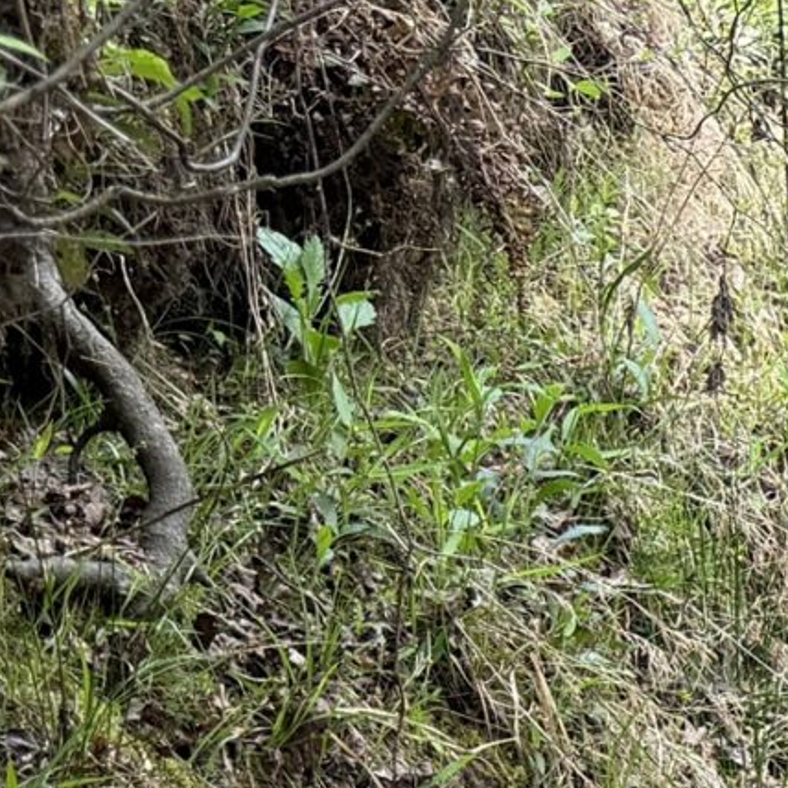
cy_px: 1254
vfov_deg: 12.9
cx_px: 1994
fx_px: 3271
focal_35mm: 127
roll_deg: -2.0
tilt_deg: -22.4
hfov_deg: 11.1
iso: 64
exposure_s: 1/232
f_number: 1.78
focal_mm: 6.76
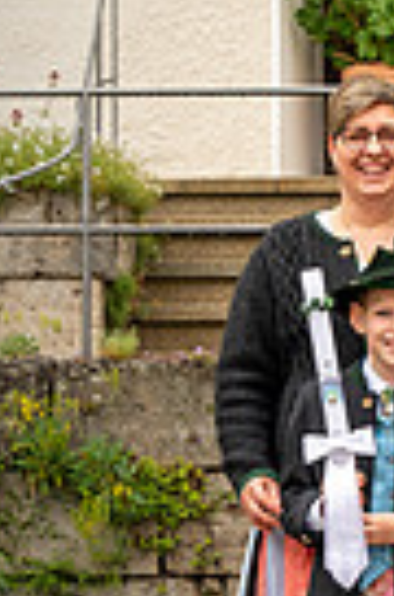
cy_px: 302
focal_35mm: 232
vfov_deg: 8.9
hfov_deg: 5.8
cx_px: 554
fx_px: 3828
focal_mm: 70
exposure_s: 1/250
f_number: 5.6
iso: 140
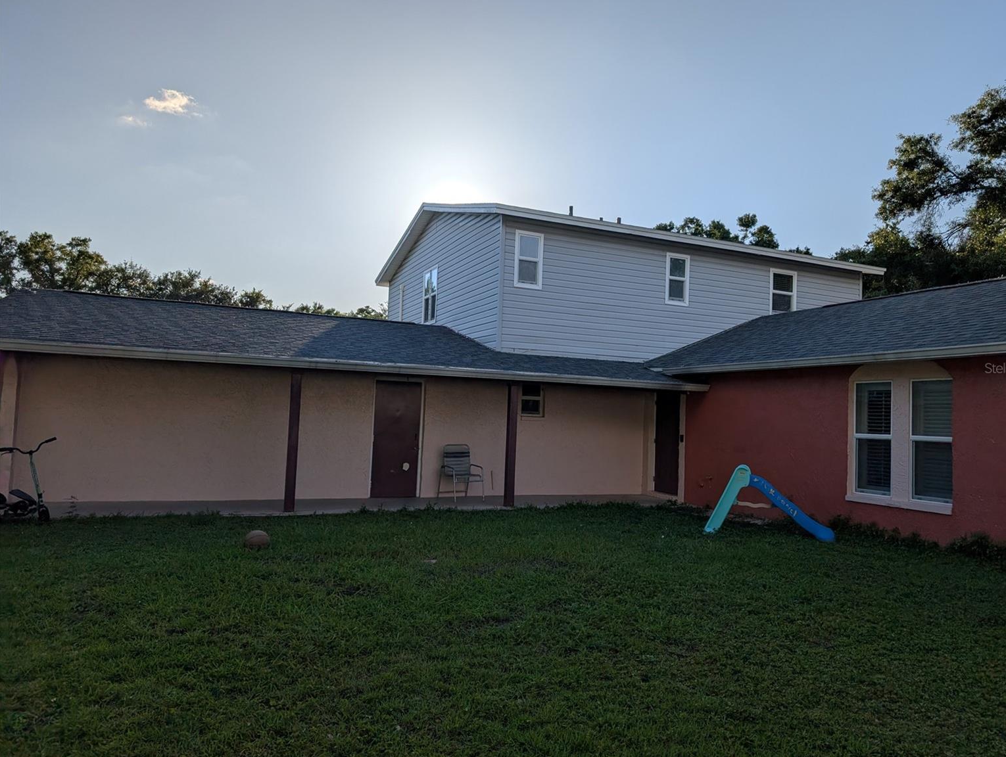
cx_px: 523
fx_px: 728
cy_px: 368
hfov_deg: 69.3
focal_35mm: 25
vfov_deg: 55.0
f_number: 1.68
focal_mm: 6.9
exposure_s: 1/3534
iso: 21
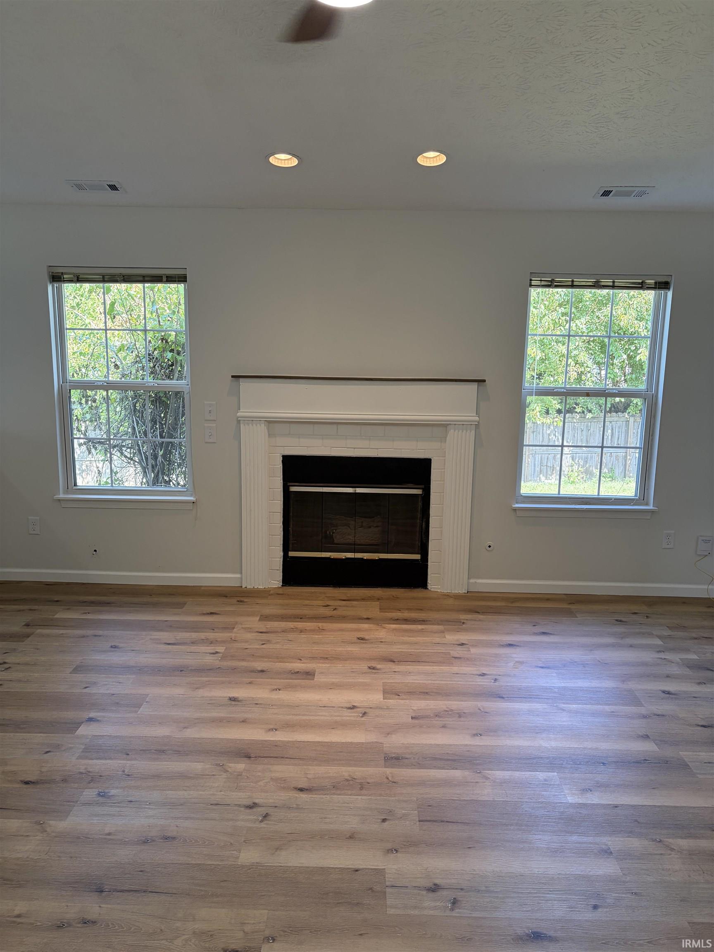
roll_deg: -0.6
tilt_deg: -8.1
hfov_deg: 53.1
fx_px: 715
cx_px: 357
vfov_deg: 67.3
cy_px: 476
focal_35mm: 26
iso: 100
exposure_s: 1/120
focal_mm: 5.96
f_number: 1.6
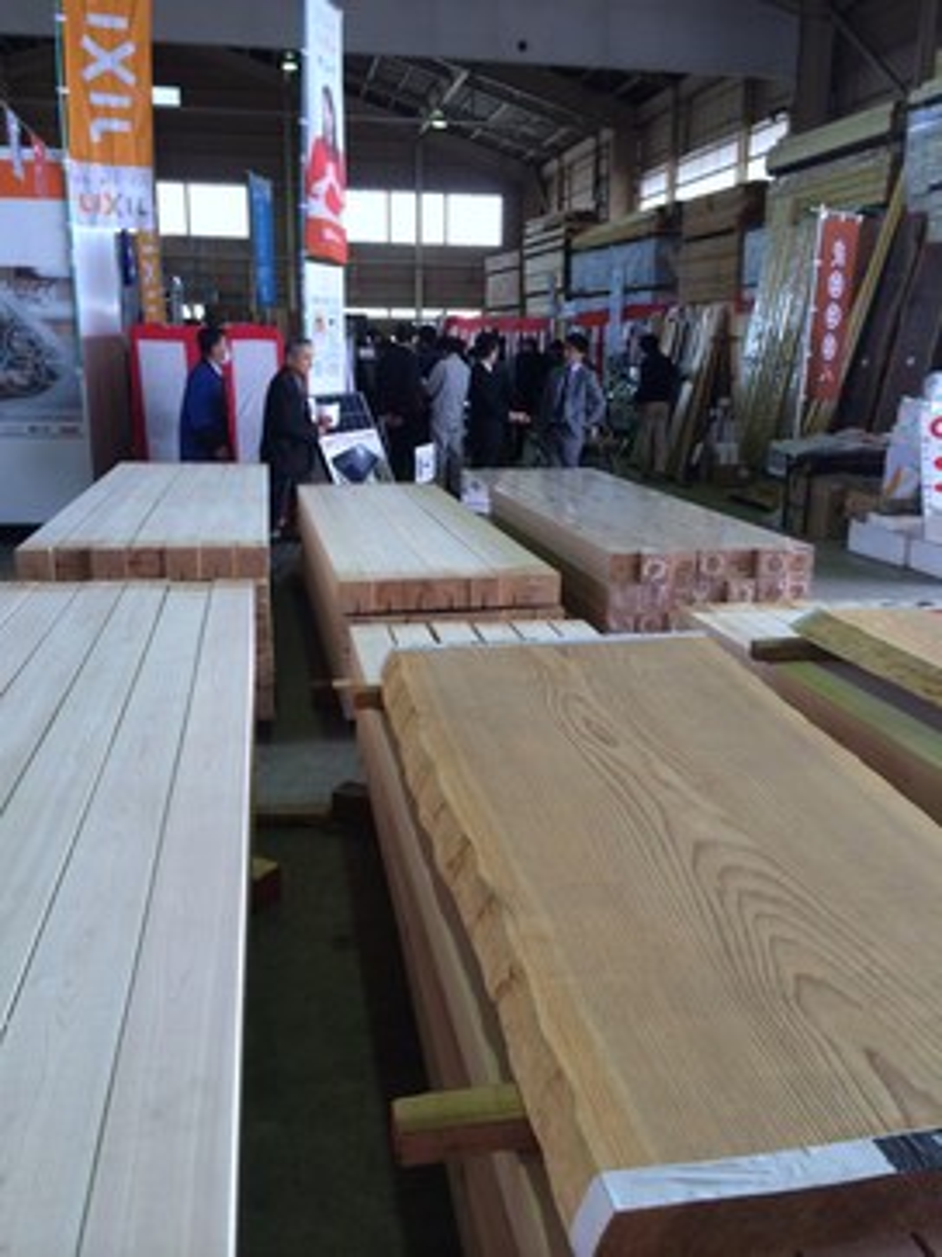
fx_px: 1089
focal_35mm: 30
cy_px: 628
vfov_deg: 60.0
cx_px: 471
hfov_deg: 46.8
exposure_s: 1/30
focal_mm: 4.12
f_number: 2.2
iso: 40
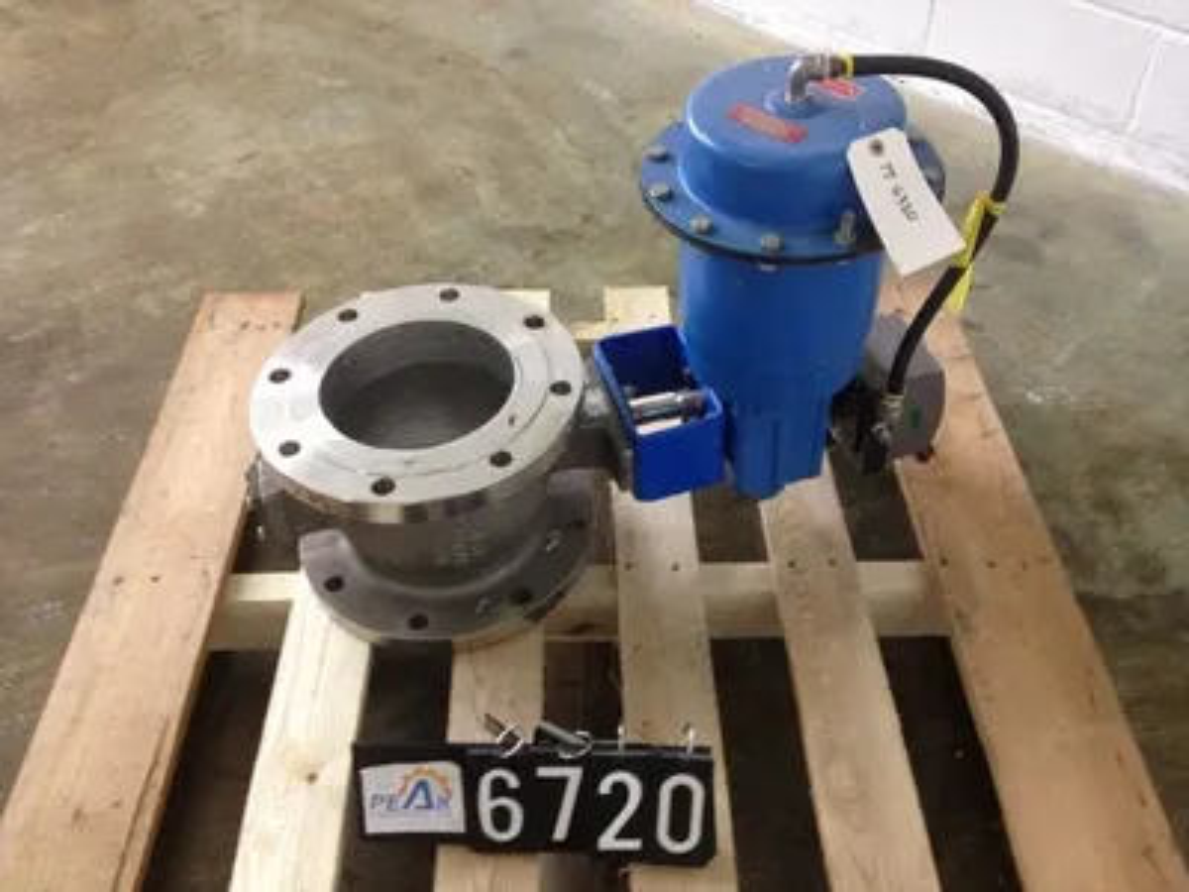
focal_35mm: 35
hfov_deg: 52.6
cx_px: 594
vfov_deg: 40.7
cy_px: 446
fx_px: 1202
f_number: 2.4
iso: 200
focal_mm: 4.28
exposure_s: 1/20
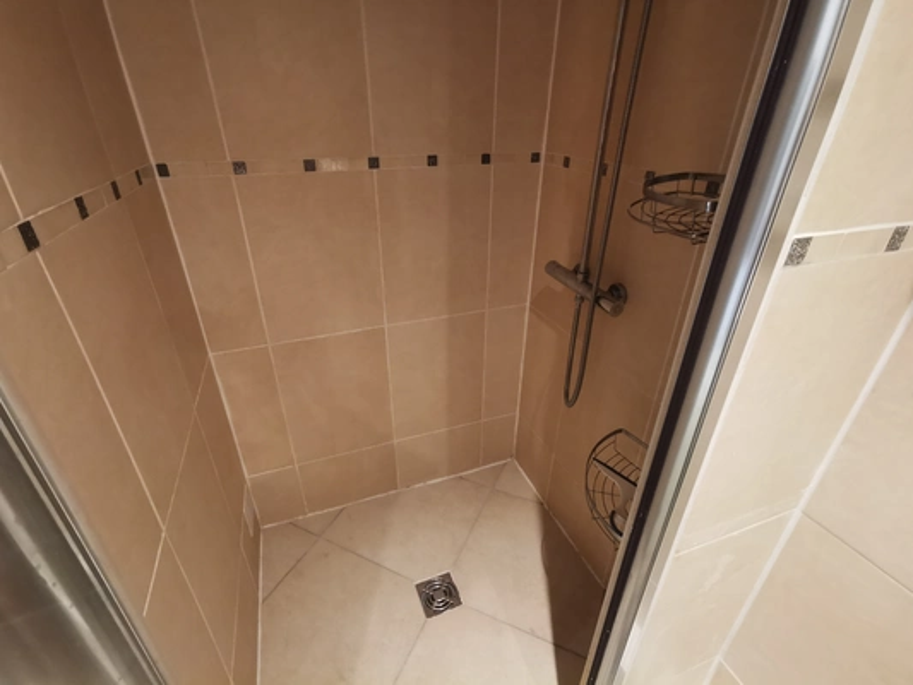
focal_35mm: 17
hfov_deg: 91.0
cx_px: 456
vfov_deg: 74.8
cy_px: 342
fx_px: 448
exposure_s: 1/20
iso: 500
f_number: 2.2
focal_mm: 2.26
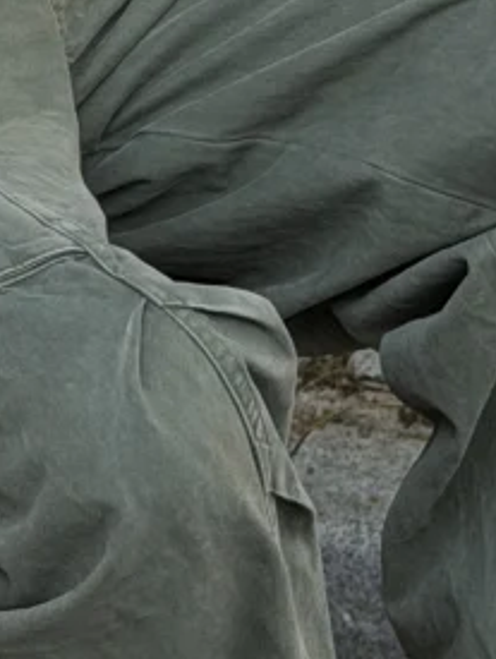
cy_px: -338
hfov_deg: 5.9
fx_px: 4784
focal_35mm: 251
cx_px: -22
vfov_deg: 7.7
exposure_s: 1/1307
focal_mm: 6.76
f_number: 1.78
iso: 80
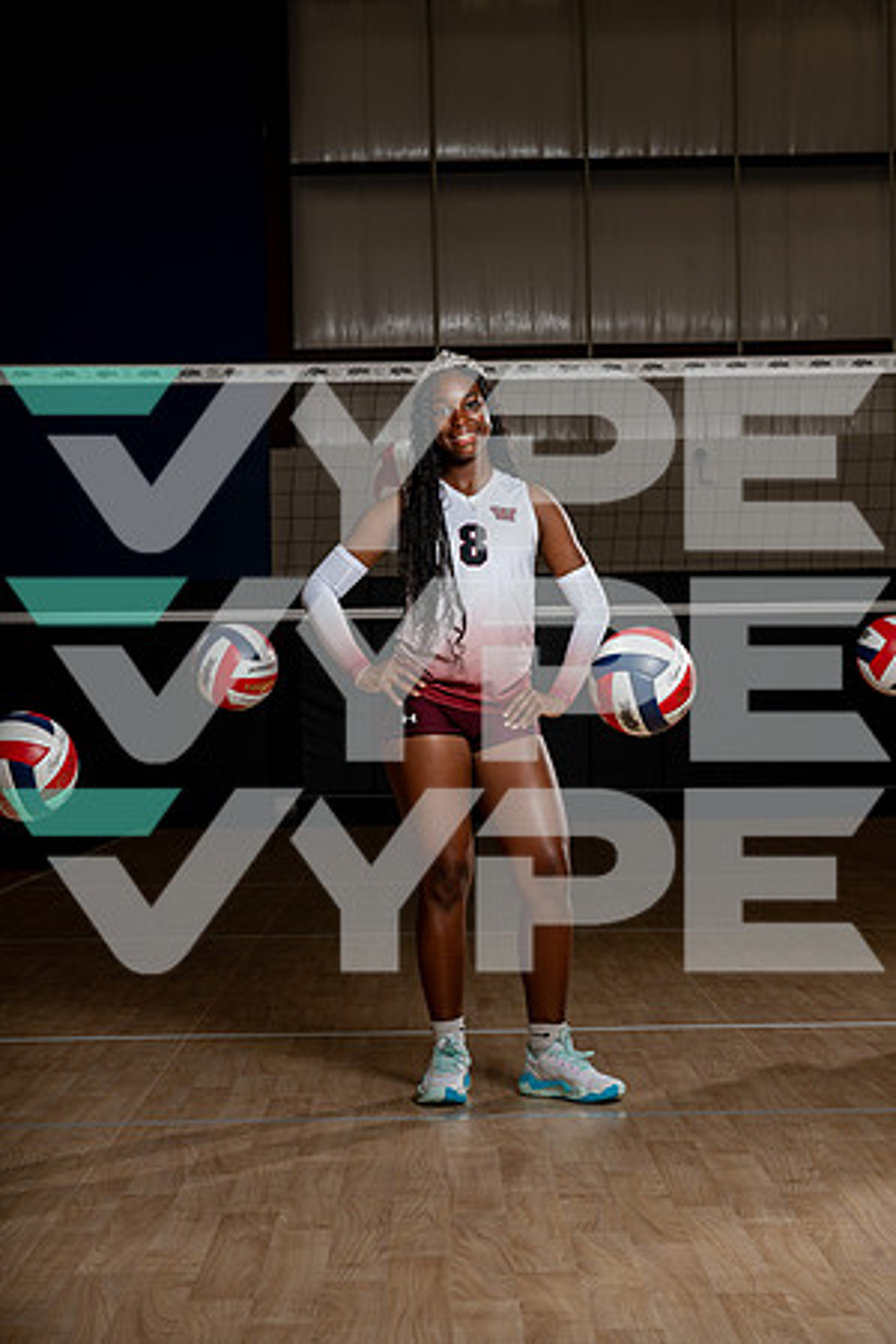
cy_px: 672
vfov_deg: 28.8
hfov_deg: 19.5
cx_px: 448
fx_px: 2613
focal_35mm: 70
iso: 100
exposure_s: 1/250
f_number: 8
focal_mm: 70
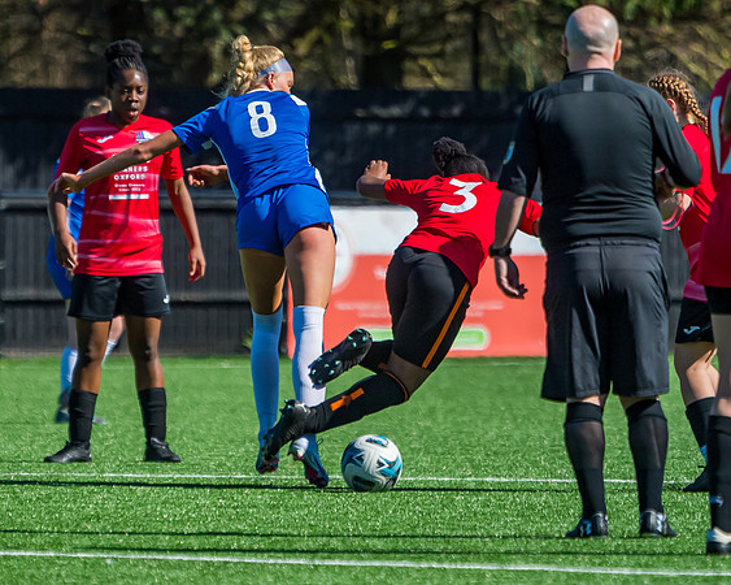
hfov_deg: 3.1
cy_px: 364
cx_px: 182
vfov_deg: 2.5
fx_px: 13407
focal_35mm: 620
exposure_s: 1/5000
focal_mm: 280
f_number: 4
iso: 400
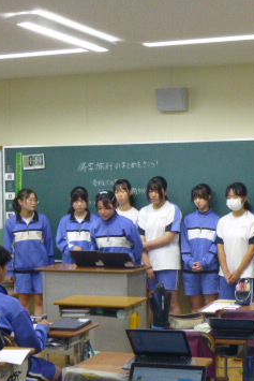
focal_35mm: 75
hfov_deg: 18.2
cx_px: 140
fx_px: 793
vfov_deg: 26.9
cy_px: 236
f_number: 3.7
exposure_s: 1/100
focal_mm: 6.9
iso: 800
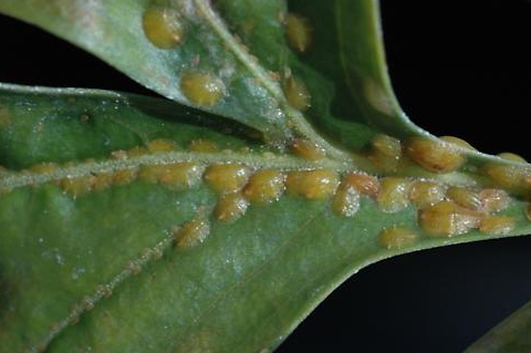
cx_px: 306
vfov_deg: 7.5
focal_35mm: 184
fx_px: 2705
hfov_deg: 11.2
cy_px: 187
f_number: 16
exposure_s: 1/100
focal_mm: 105
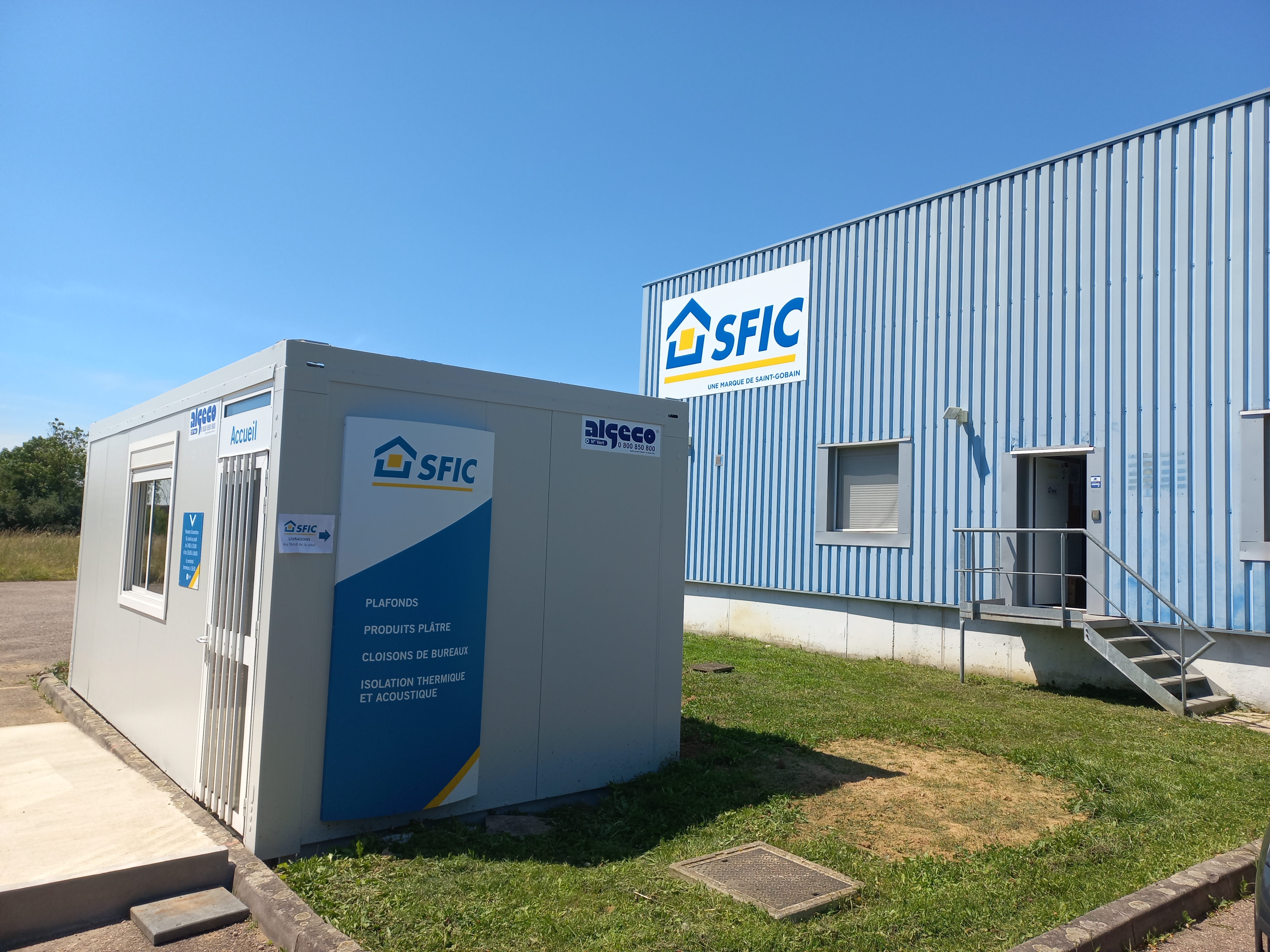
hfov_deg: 69.4
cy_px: 476
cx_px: 635
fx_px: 917
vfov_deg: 54.9
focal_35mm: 25
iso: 25
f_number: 1.8
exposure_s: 1/650
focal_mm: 4.6
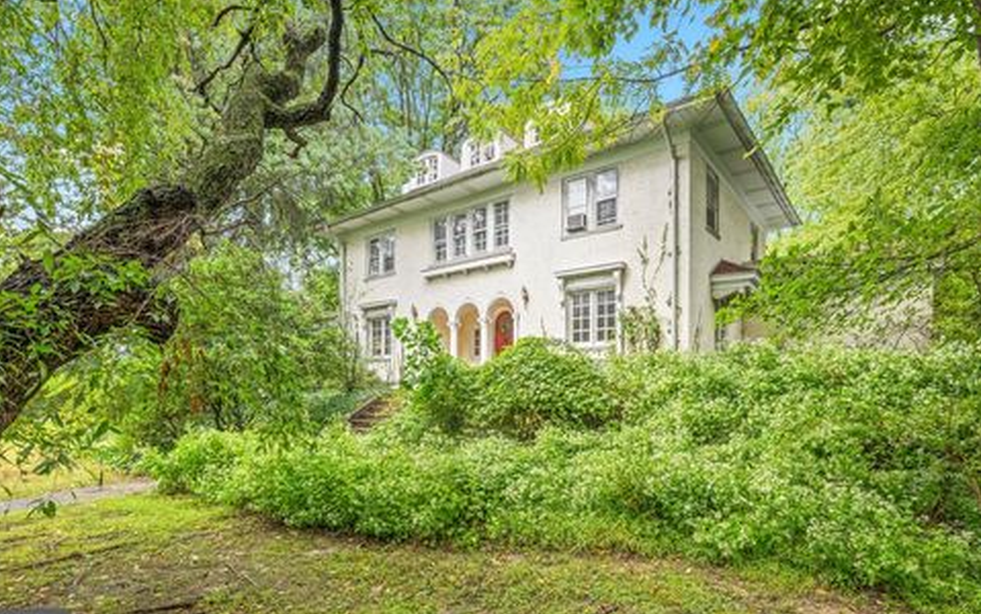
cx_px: 473
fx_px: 469
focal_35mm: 18
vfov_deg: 66.5
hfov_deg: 92.5
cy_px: 304
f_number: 7.1
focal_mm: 16.5
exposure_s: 1/50
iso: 320
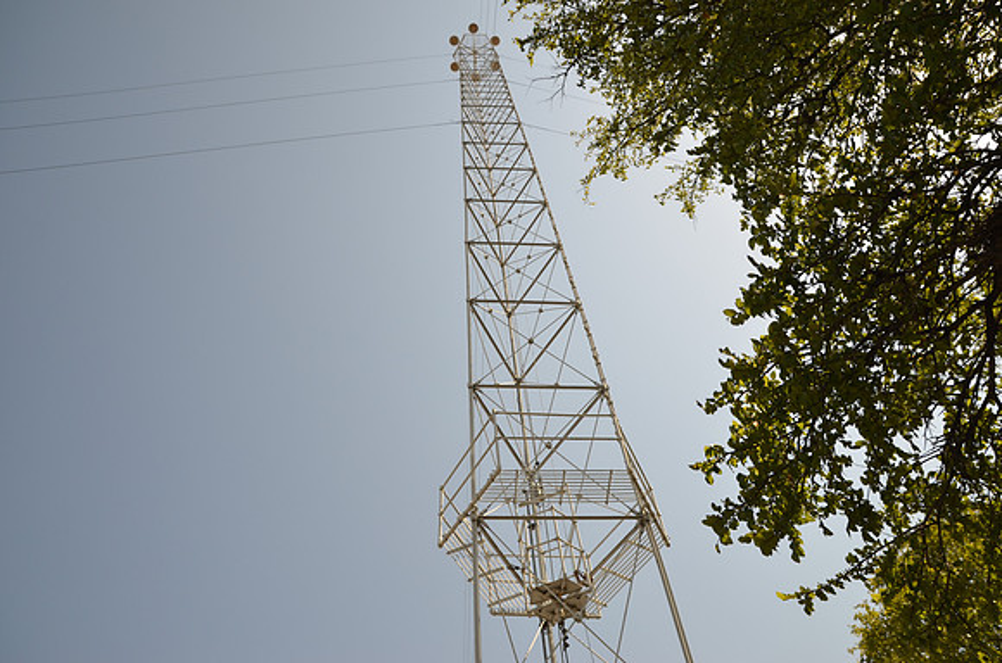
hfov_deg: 70.6
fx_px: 708
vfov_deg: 50.2
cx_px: 501
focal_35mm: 26
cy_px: 332
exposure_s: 1/200
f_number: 7.1
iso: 200
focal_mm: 17
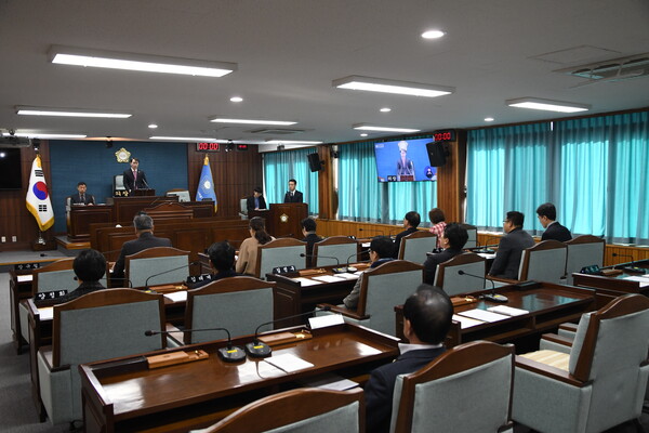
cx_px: 324
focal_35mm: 30
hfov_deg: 61.9
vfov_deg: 43.6
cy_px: 216
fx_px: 541
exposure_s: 1/125
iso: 1250
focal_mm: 20
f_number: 3.5
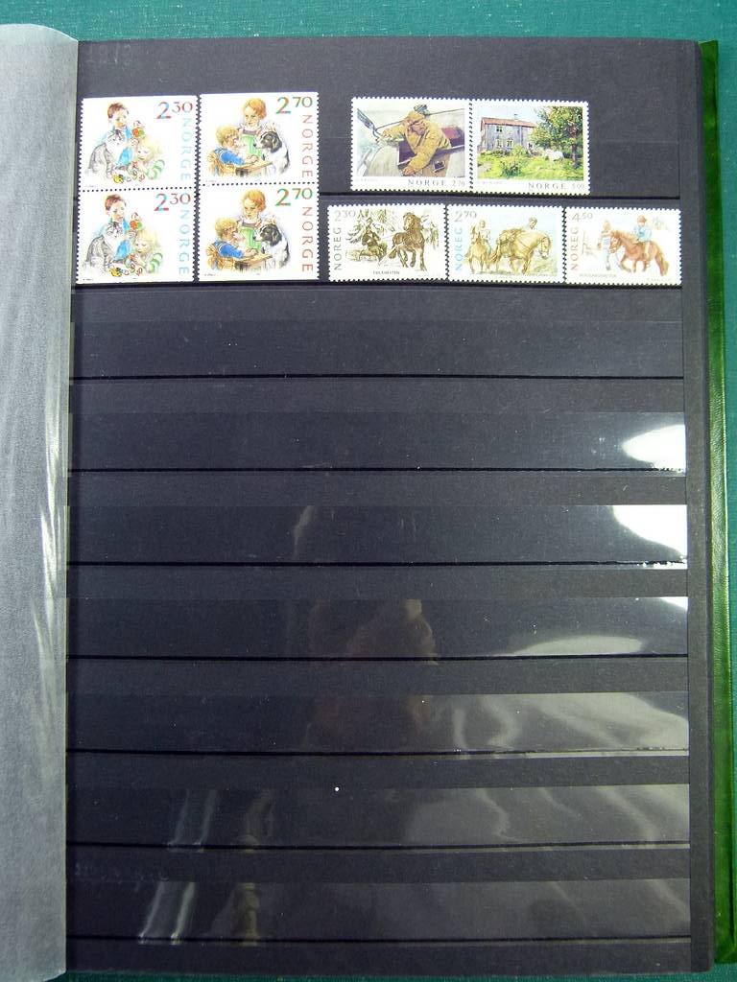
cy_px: 491
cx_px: 368
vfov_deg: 56.8
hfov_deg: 44.2
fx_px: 908
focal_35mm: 32
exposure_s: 1/60
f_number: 3
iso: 160
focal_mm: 5.8
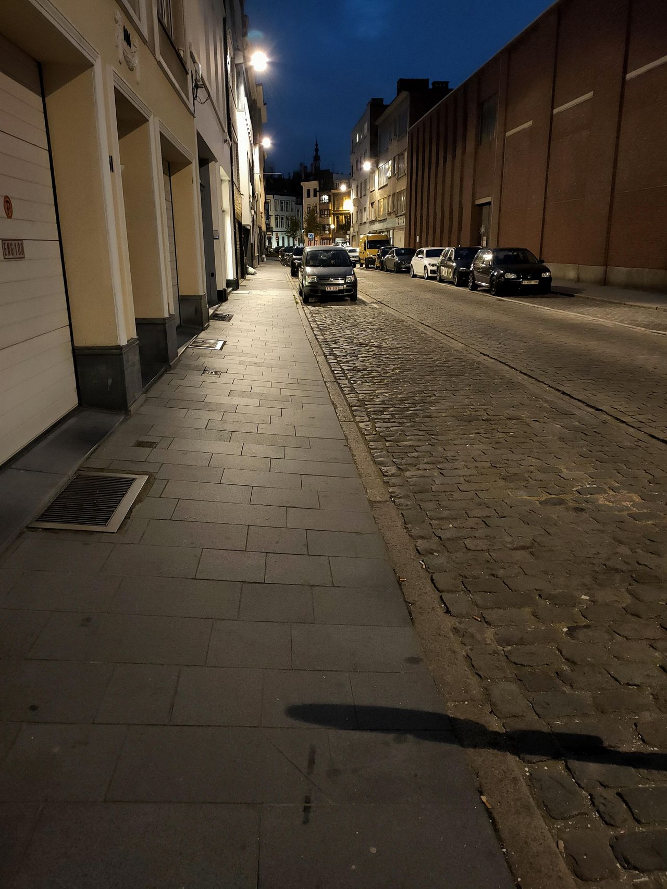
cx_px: 334
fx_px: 694
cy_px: 444
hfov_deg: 51.3
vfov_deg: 65.3
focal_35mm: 27
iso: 4452
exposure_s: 1/17.1
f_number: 1.7
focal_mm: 4.77
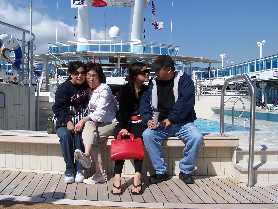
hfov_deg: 49.0
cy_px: 104
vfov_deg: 37.7
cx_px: 139
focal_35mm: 38
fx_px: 305
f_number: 5.6
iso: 80
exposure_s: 1/750
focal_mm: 6.3
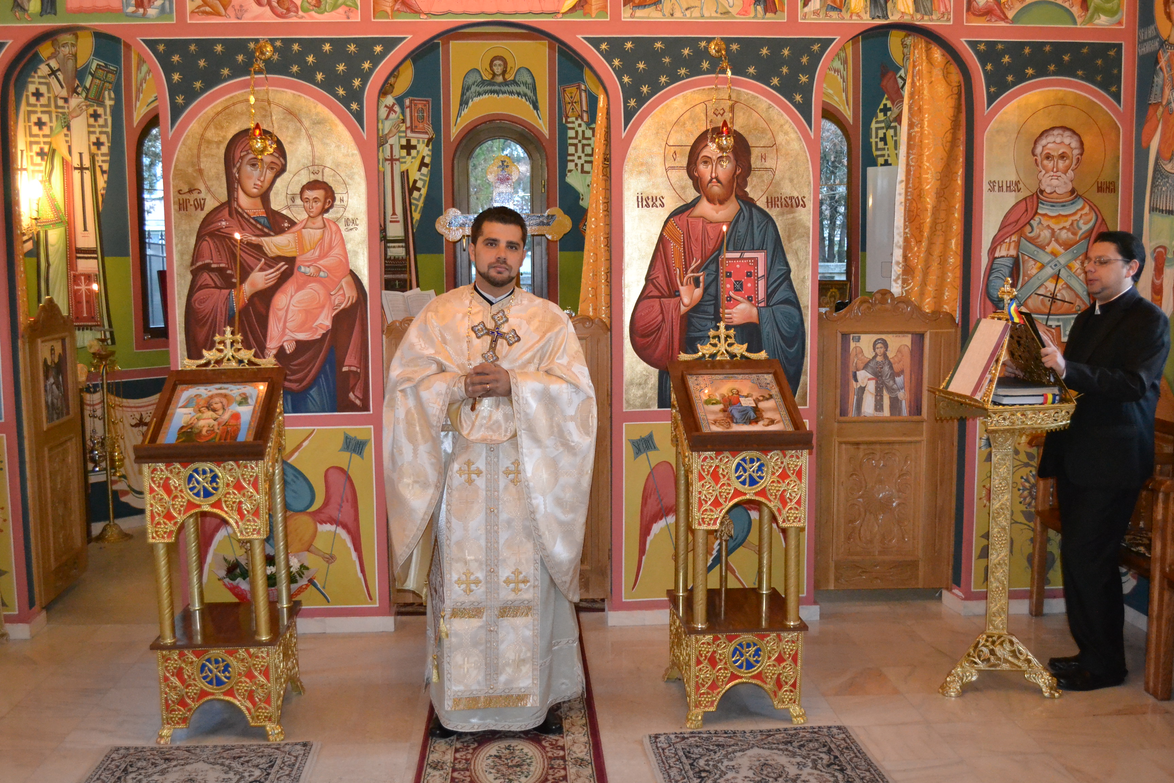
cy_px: 392
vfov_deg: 36.9
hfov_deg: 53.1
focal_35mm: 36
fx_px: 1174
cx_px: 587
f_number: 4
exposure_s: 1/60
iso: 3200
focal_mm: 24
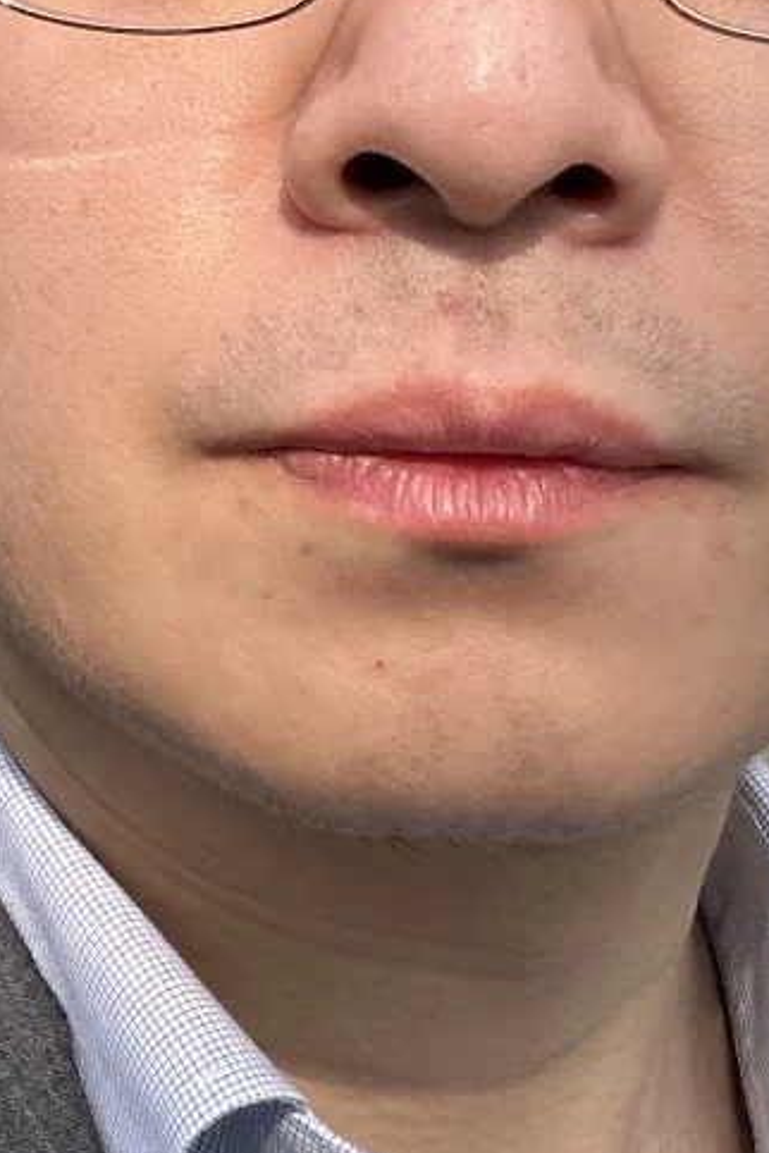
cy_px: 198
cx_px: -134
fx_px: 2980
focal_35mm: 93
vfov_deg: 21.6
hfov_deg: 14.3
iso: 25
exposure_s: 1/818
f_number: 1.9
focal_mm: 2.69
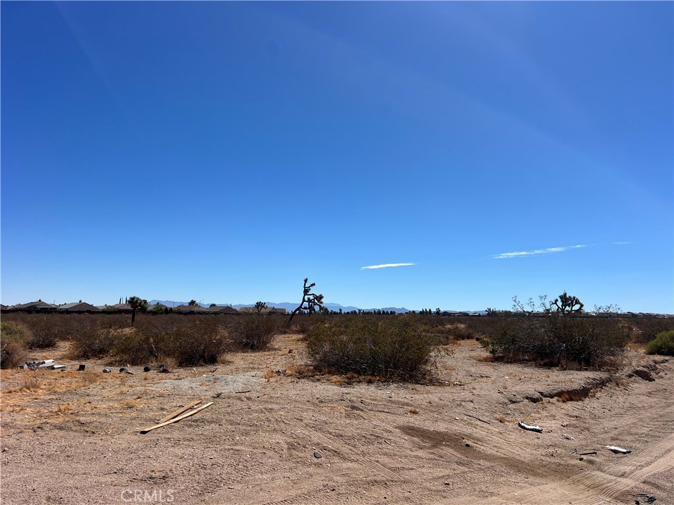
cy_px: 252
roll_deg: -1.1
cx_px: 337
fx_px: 506
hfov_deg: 67.3
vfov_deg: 53.1
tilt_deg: +6.9
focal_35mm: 26
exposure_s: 1/8000
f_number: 1.5
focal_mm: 5.7
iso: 50
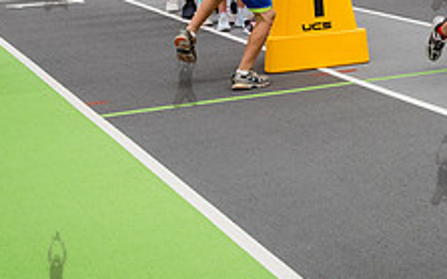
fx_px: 1035
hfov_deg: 23.4
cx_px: 443
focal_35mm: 85
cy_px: -25
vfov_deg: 15.0
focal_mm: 32
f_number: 4
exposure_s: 1/1000
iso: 6400
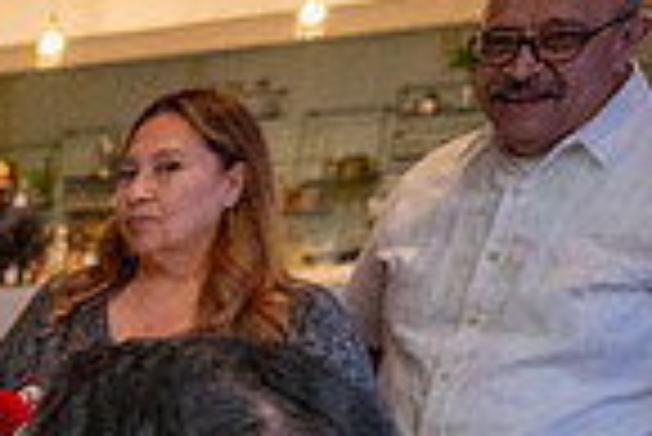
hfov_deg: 16.4
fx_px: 1740
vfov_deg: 12.7
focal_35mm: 96
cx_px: -634
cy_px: 838
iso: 3200
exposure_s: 1/200
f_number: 4
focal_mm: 24
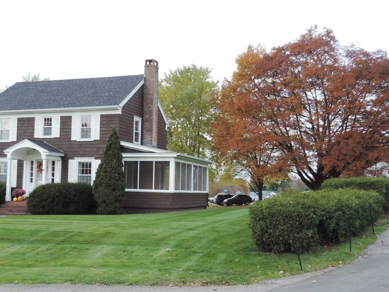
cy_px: 156
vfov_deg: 32.2
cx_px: 161
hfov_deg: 41.9
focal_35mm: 45
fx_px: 506
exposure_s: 1/250
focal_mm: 5.8
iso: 80
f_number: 3.2
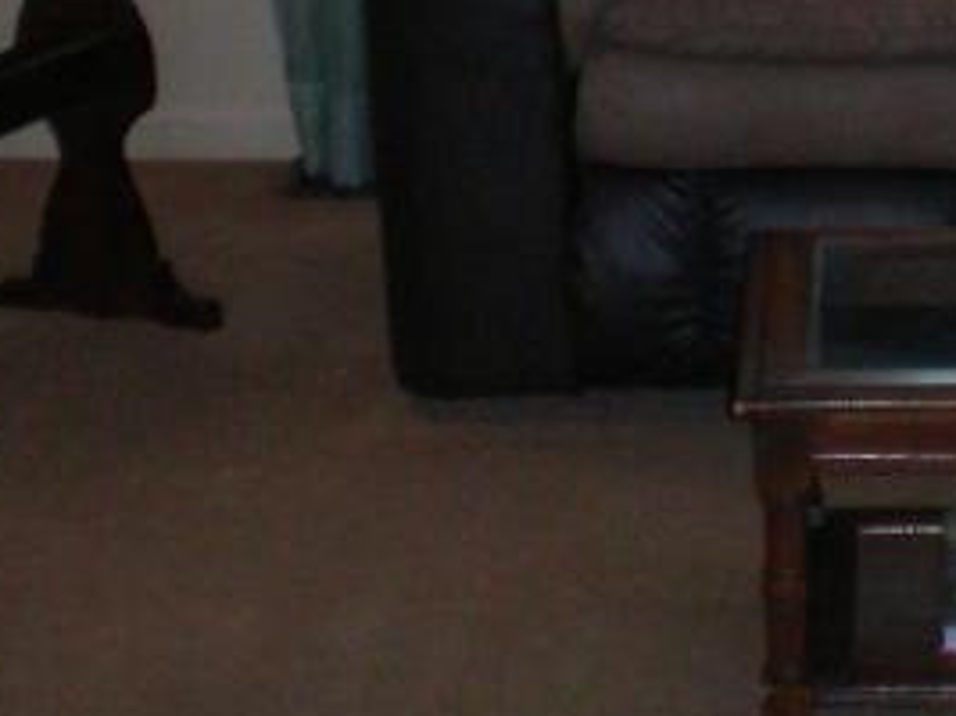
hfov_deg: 13.3
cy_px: -290
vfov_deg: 9.9
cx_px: 977
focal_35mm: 146
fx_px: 4030
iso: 100
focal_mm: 6.3
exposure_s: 1/60
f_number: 3.1
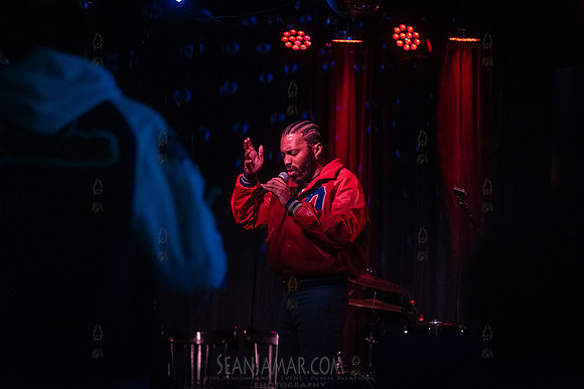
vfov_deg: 17.1
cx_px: 292
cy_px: 194
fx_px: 1298
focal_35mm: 80
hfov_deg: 25.4
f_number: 2.8
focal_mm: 80
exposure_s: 1/250
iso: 8000
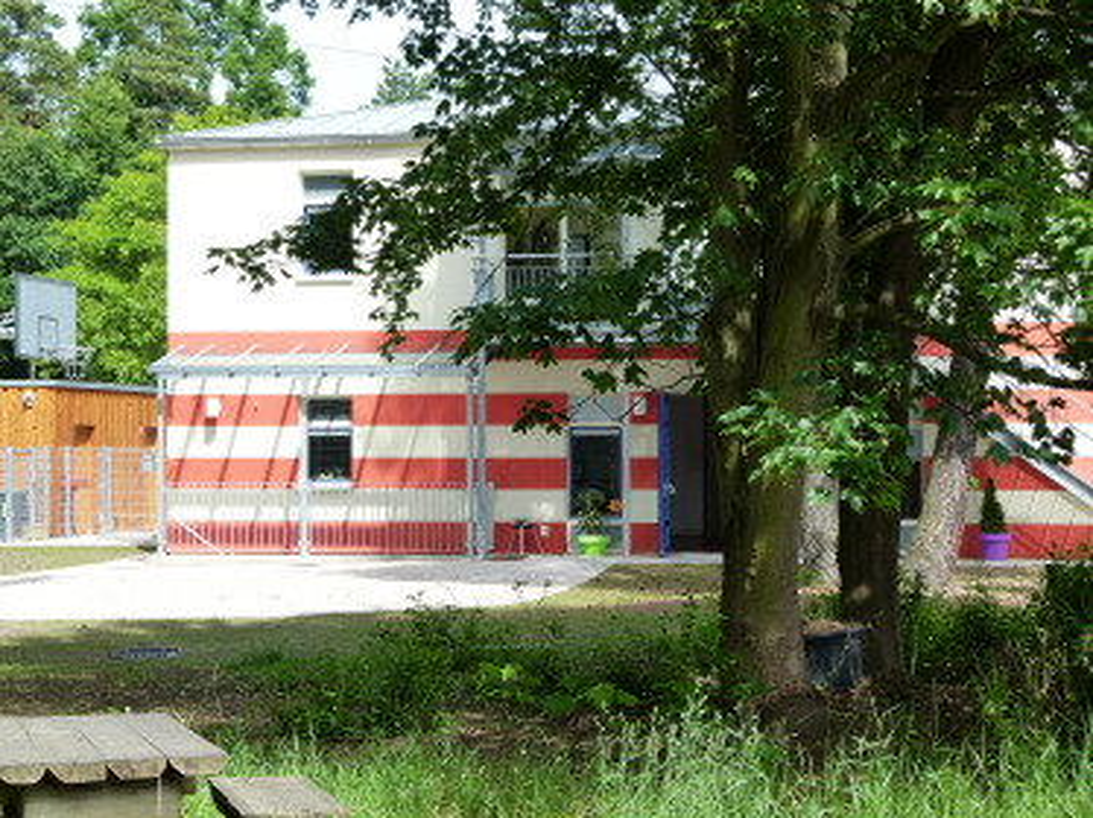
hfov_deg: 23.9
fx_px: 2587
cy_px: 409
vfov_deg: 18.0
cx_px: 546
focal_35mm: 82
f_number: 4
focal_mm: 14.8
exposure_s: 1/400
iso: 160
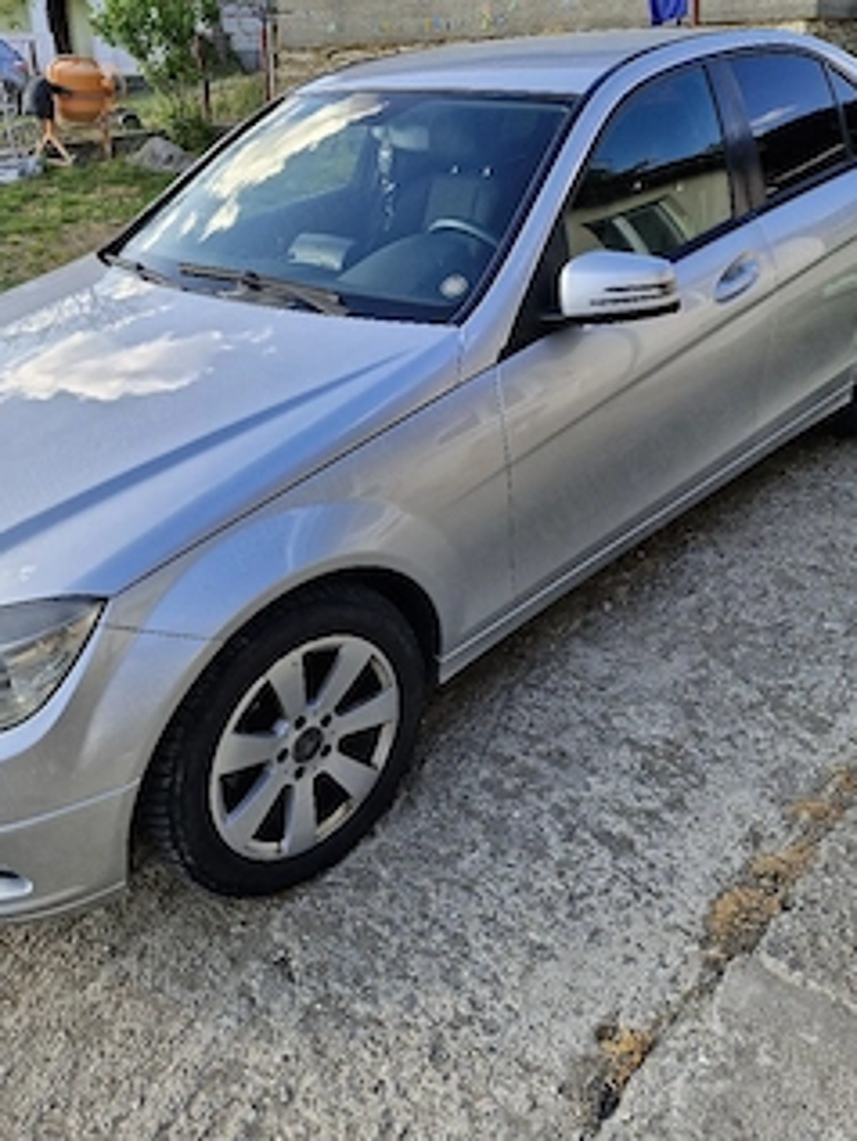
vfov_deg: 61.5
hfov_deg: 48.2
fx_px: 957
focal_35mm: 29
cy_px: 518
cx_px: 410
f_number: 1.8
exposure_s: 1/370
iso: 50
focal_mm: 5.54
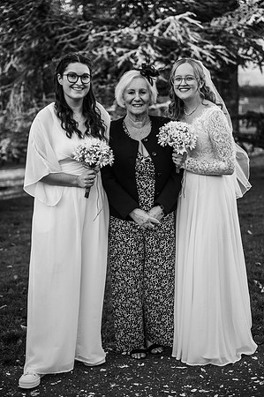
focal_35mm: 70
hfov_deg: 19.4
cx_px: 132
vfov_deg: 28.9
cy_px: 198
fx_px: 772
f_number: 2.8
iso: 100
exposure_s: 1/640
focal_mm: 70
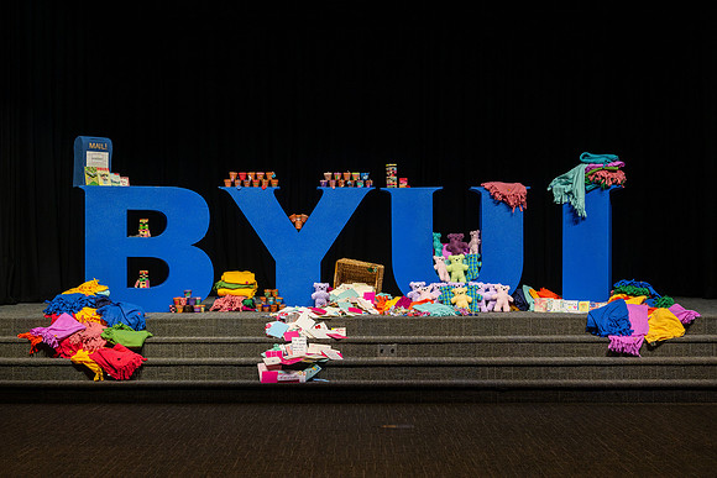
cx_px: 357
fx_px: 1065
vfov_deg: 25.3
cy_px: 244
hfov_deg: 37.2
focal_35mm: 53
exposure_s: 1/100
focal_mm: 47
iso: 1250
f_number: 5.6
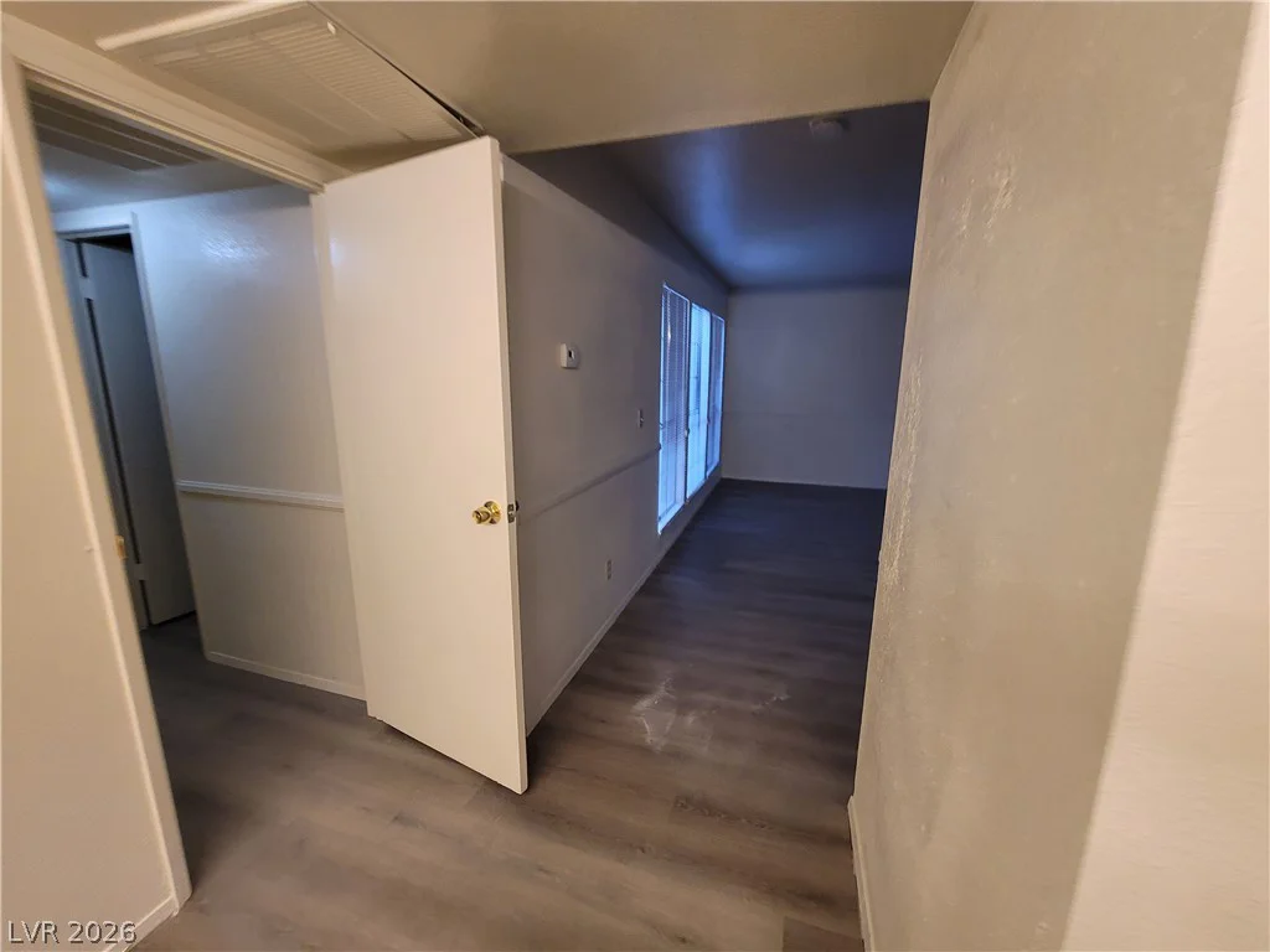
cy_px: 476
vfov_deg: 89.9
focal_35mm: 13
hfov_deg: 106.2
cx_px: 635
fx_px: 477
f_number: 2.2
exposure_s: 1/60
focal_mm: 2.2
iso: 125
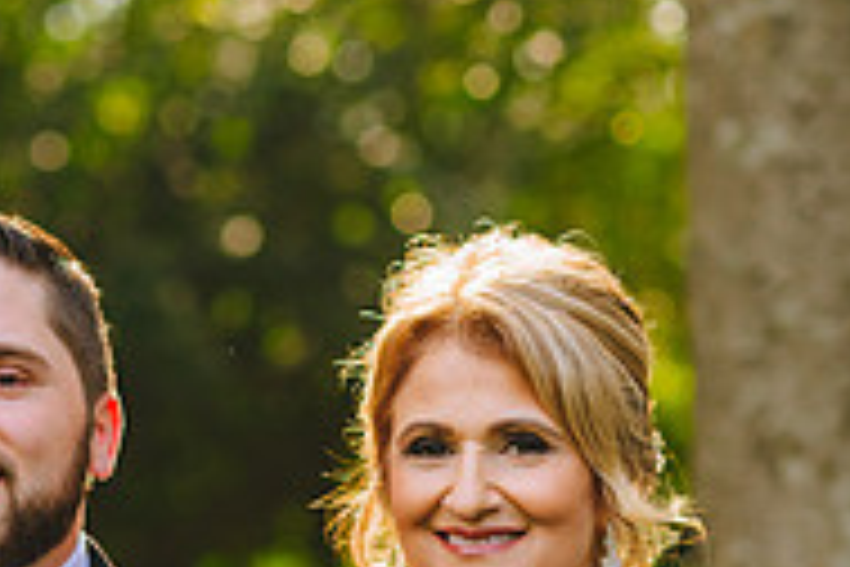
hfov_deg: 7.8
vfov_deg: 5.2
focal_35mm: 261
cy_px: 803
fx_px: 6162
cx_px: -31
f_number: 2.8
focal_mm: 85
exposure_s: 1/640
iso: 400
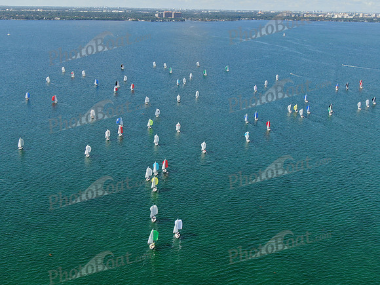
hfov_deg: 39.7
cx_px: 190
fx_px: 527
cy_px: 142
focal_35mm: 48
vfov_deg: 30.3
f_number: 3.8
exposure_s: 1/640
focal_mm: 8.6
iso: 100
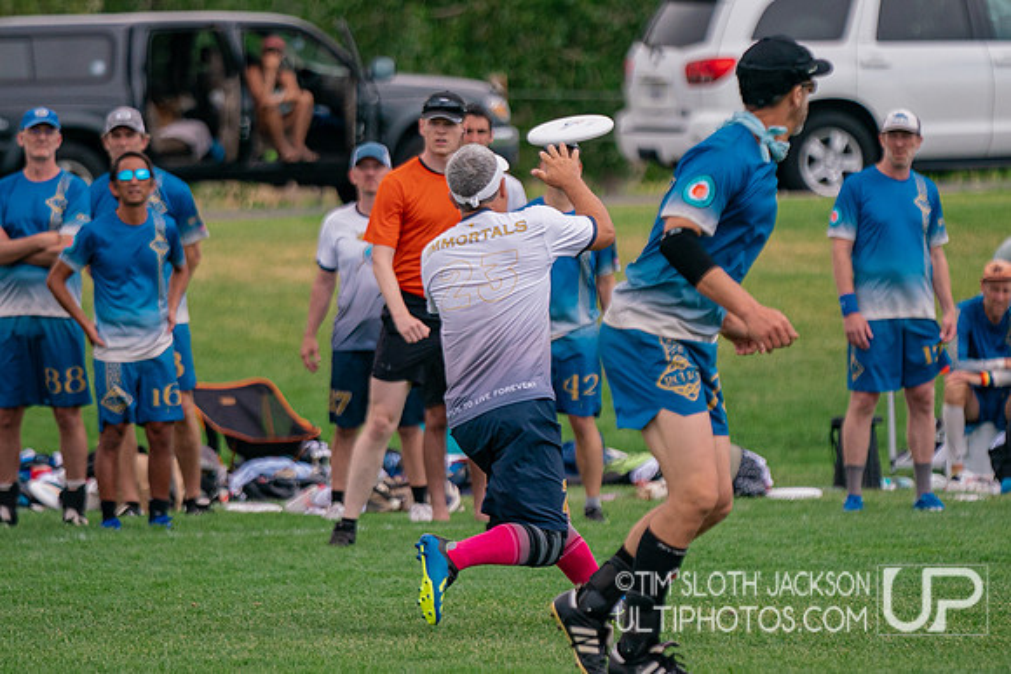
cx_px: 468
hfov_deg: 5.7
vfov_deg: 3.8
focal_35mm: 364
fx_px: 10226
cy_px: 332
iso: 500
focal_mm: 200
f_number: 2.8
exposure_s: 1/6400
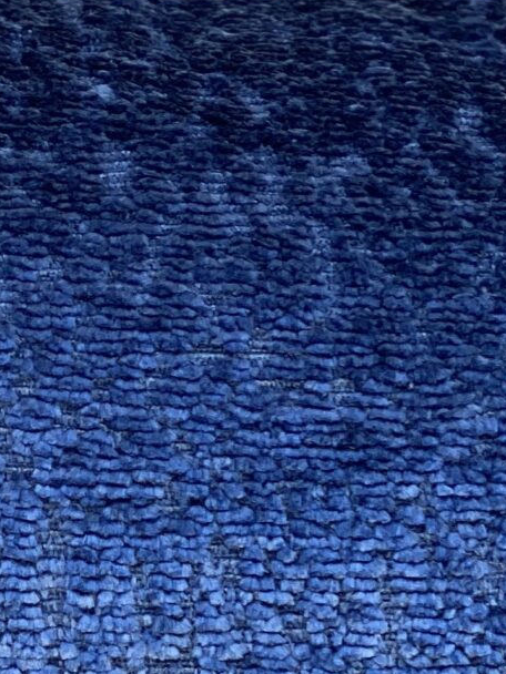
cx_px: -287
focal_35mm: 219
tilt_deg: -21.4
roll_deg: -2.2
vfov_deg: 8.9
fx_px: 4268
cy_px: 820
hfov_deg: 6.7
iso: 20
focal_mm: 6
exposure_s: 1/124
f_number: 2
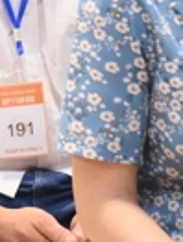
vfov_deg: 2.3
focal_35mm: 857
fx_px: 6012
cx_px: -21
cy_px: -105
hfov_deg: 1.7
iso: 4000
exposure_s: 1/200
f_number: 4
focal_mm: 120
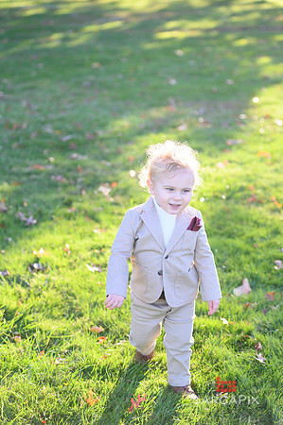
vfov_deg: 24.8
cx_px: 142
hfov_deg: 16.6
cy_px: 212
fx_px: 969
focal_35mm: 82
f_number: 3.2
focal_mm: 82
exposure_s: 1/2500
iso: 1600
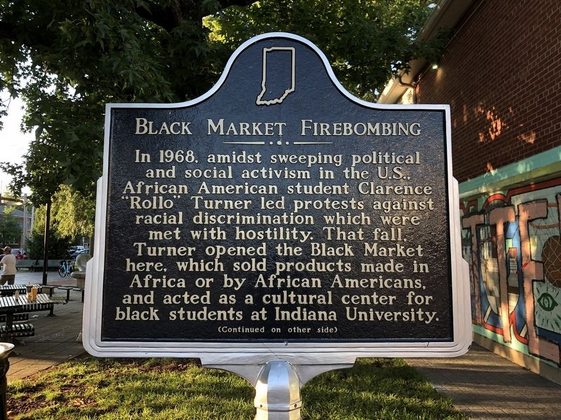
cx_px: 280
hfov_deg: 63.4
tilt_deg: +5.1
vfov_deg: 49.7
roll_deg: -0.3
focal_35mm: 28
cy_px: 210
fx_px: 454
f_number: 1.8
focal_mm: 4
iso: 32
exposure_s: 1/120
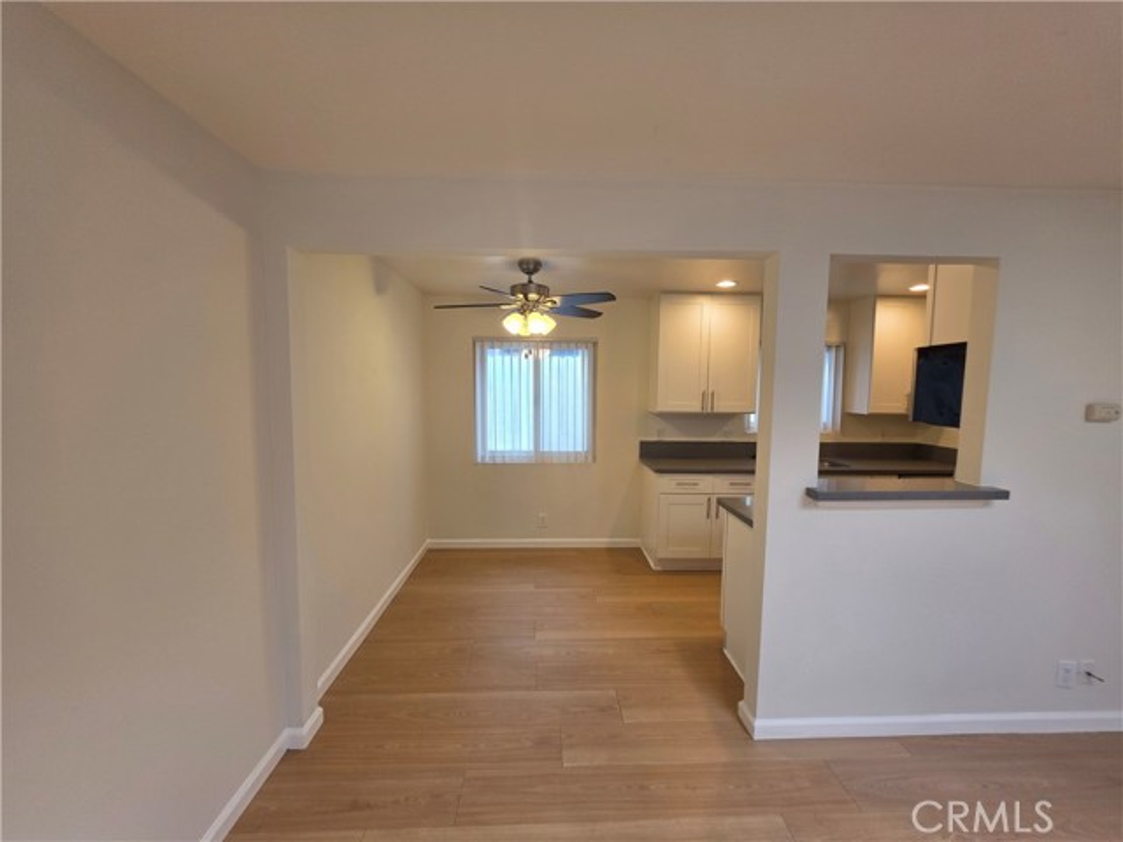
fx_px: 422
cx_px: 562
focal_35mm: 13
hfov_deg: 106.2
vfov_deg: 89.9
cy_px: 421
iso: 64
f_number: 1.9
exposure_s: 1/120
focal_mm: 2.2
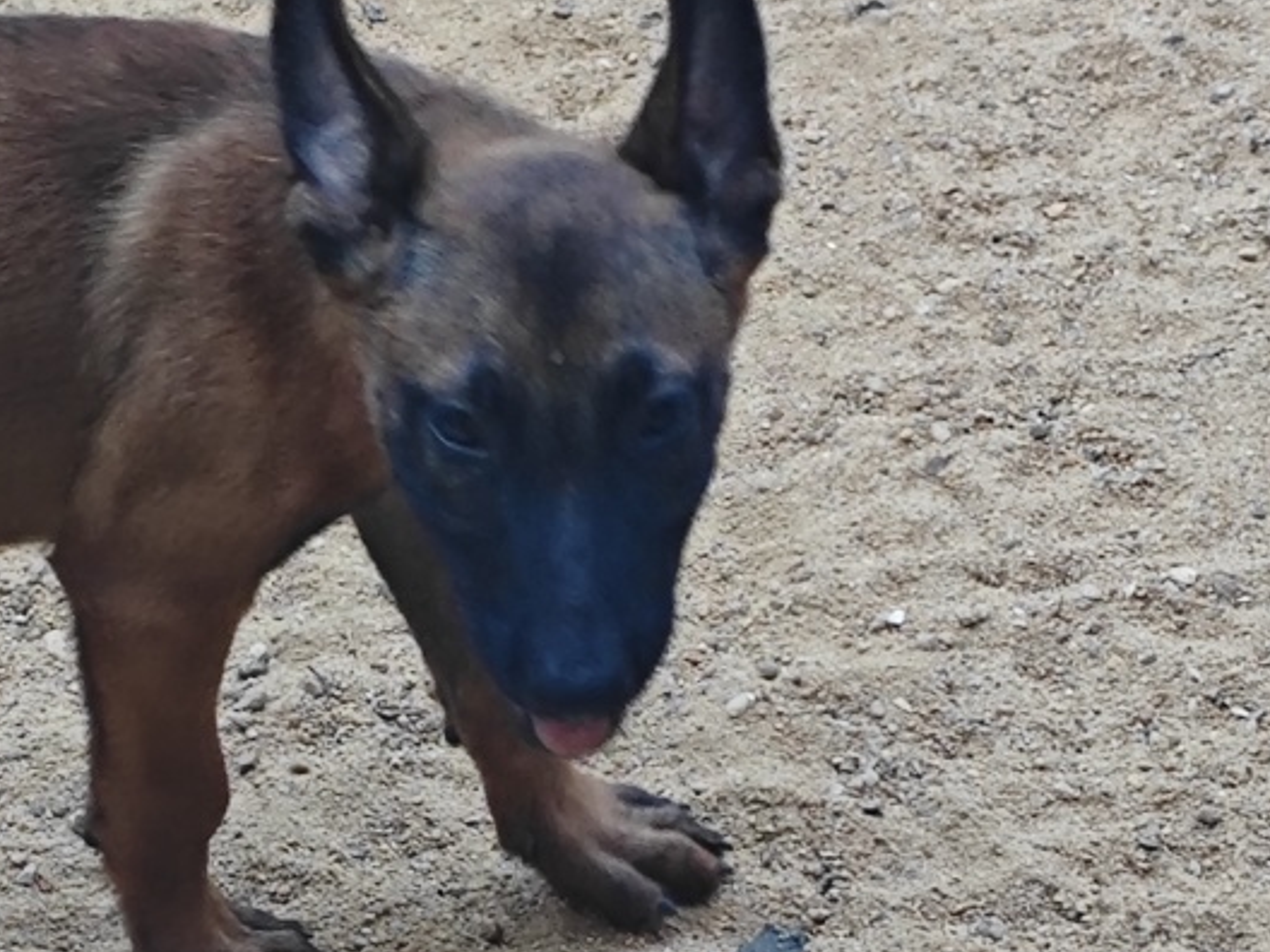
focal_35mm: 182
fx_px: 6677
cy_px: 963
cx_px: 469
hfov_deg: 10.9
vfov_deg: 8.1
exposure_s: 1/100
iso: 125
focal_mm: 5.84
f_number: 1.6
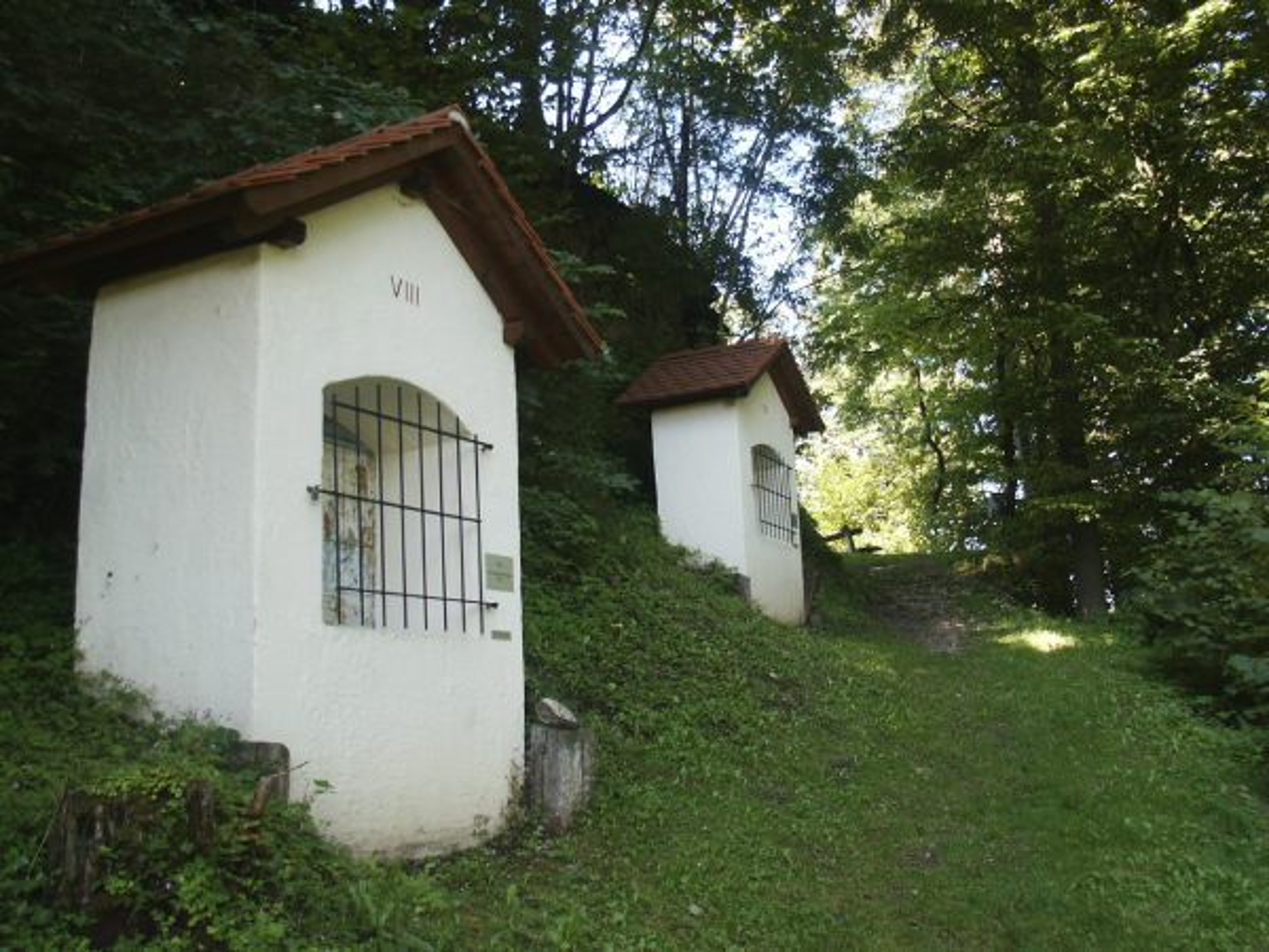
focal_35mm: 35
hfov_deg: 52.6
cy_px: 476
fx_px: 1283
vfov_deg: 40.7
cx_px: 634
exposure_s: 1/90
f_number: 3
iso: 64
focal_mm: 7.18
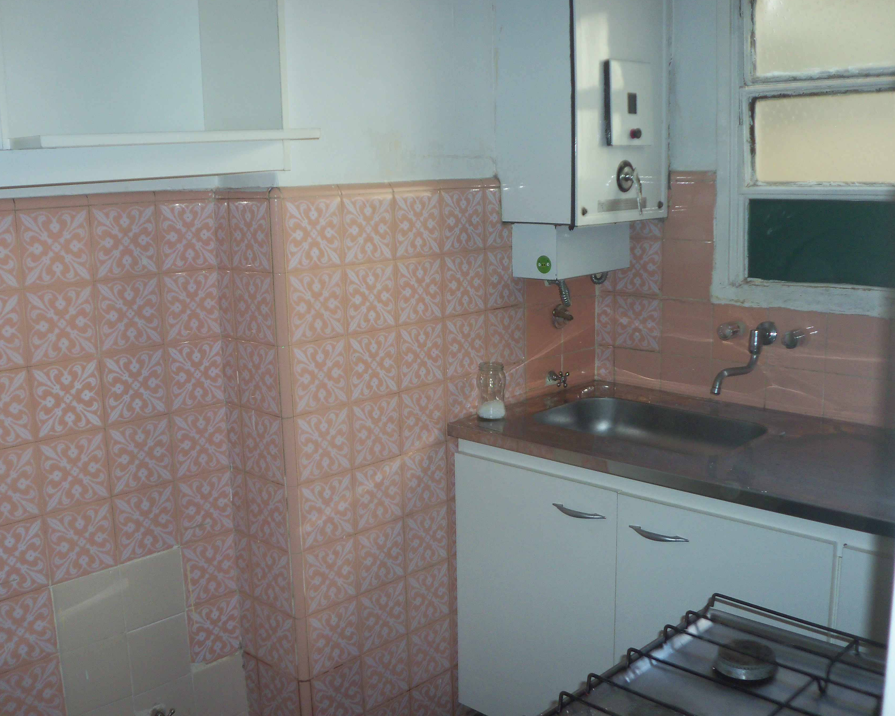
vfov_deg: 41.2
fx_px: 954
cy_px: 356
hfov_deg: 50.2
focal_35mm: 36
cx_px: 415
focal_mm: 5.7
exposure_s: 1/30
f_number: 2.9
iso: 100
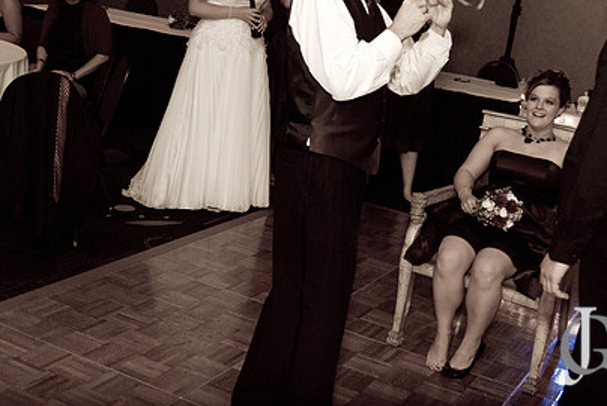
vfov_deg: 24.1
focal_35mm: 56
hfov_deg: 35.5
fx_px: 945
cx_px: 352
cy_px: 129
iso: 640
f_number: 2.8
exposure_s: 1/60
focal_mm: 26
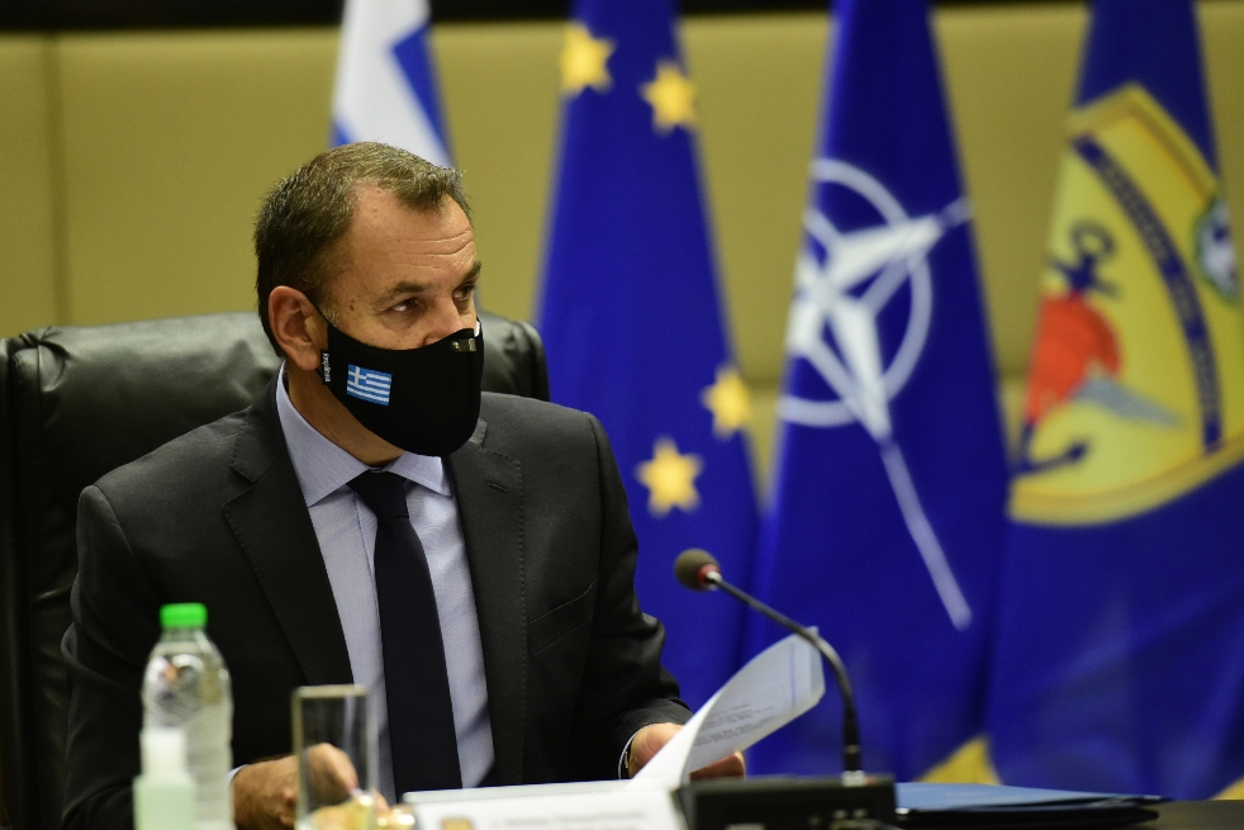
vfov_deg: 6.2
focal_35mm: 220
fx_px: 7603
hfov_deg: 9.4
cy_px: 426
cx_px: 607
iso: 3200
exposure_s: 1/250
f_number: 3.2
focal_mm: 200
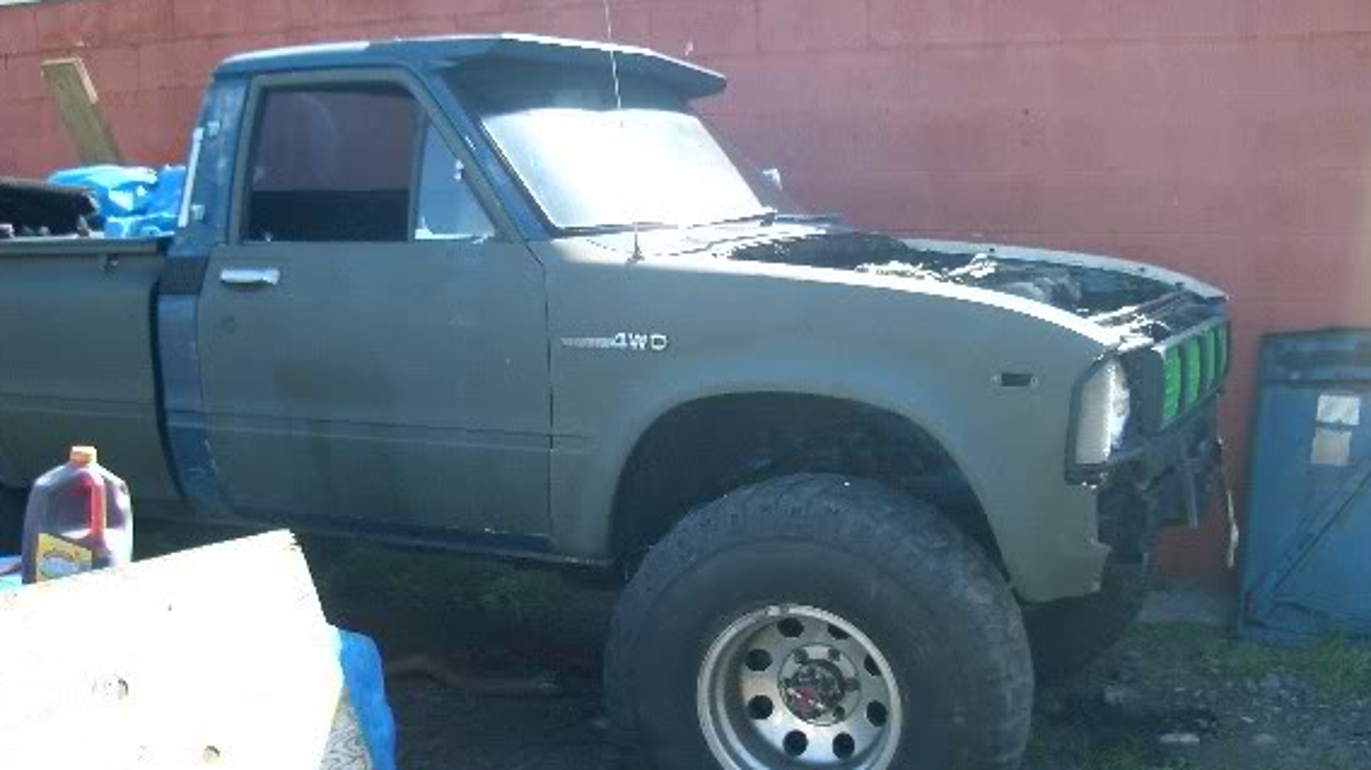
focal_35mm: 43
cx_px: 698
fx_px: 1563
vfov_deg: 27.7
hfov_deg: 47.4
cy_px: 418
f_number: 2.6
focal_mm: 5.8
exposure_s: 1/200
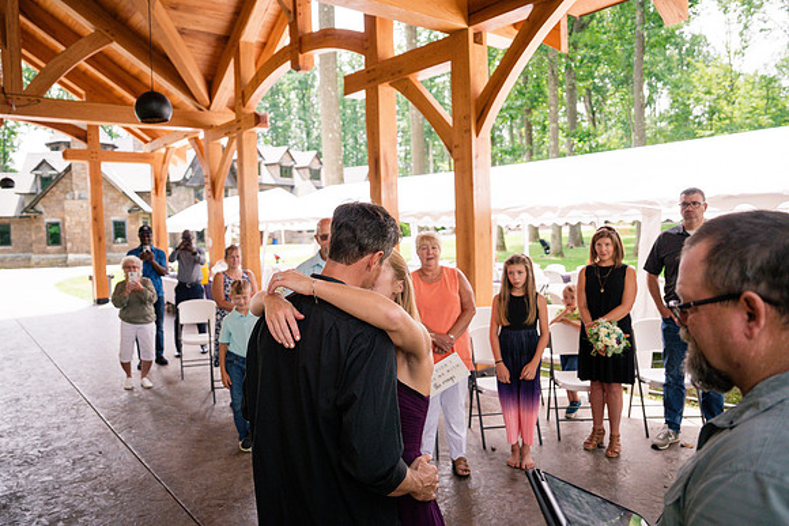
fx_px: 559
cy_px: 262
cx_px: 381
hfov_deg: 70.4
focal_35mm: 26
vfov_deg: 50.4
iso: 400
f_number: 2.8
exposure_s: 1/2000
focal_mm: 24
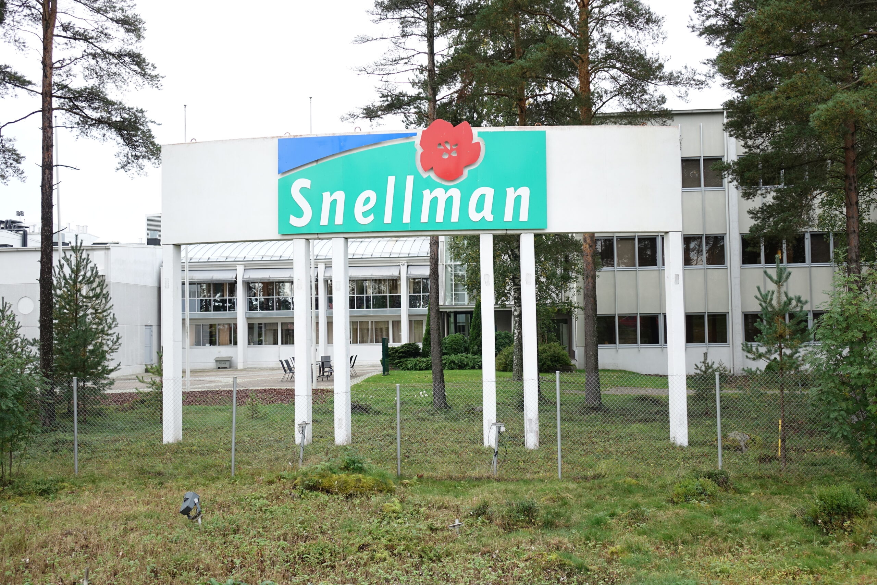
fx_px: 1072
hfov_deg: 44.5
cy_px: 292
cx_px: 438
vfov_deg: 30.5
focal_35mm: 44
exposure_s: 1/200
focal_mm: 16.09
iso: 125
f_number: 3.2
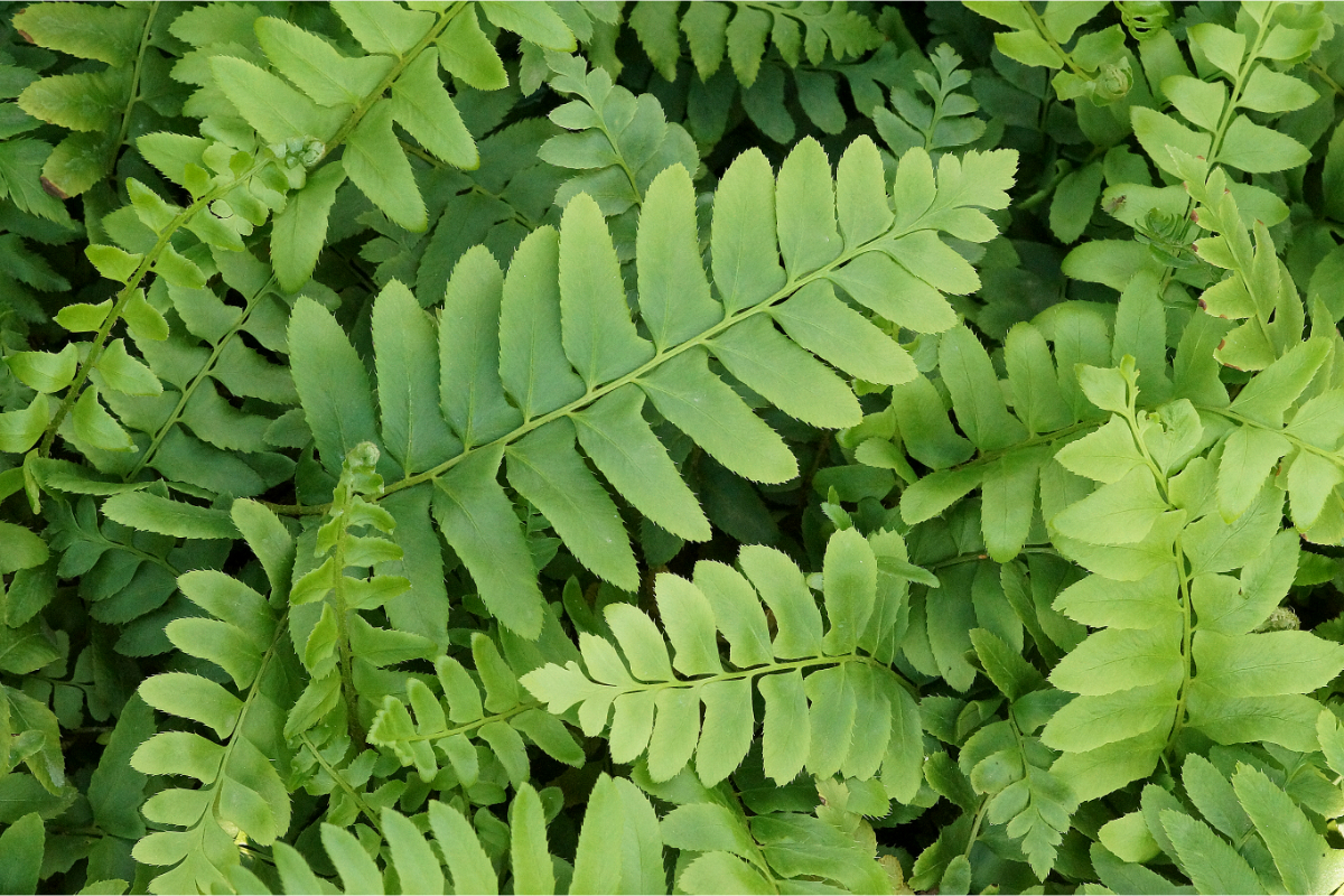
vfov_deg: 9.1
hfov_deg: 13.7
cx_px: 672
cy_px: 448
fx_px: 5600
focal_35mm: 150
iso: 2500
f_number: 13
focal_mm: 100
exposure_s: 1/160
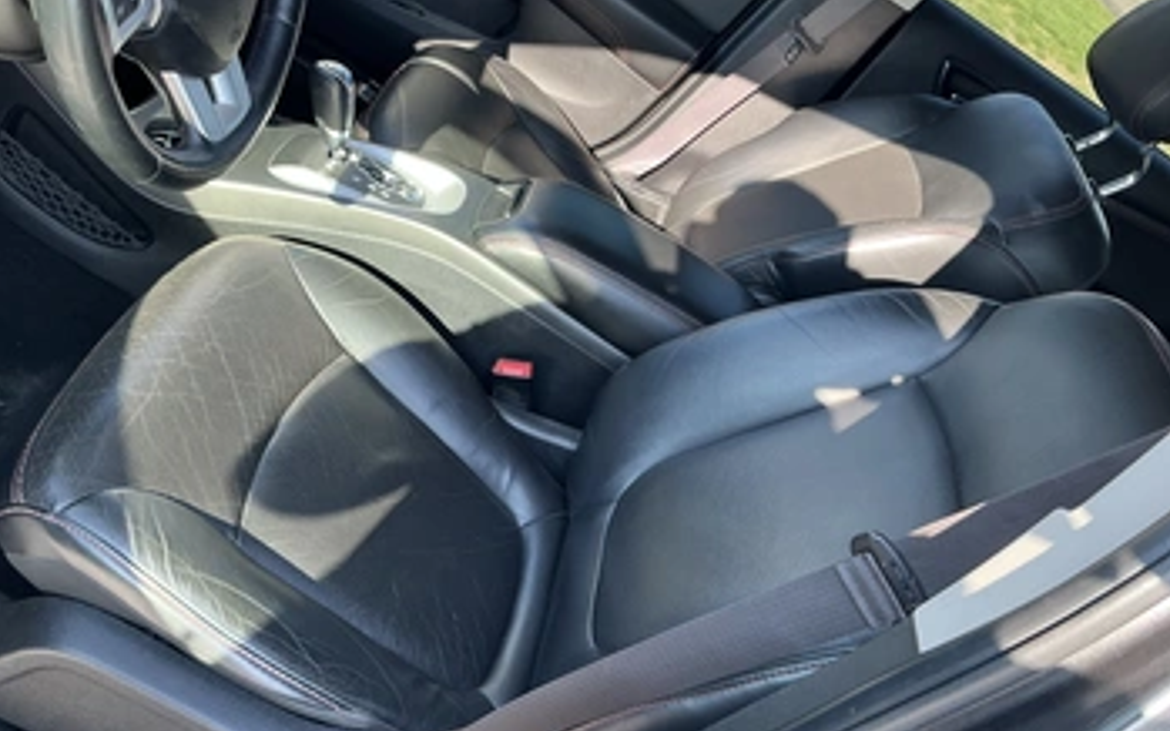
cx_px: 560
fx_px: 1084
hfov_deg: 56.7
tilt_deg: -33.8
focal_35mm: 34
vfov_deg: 37.3
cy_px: 362
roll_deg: -42.2
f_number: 1.8
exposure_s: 1/122
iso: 40
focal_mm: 3
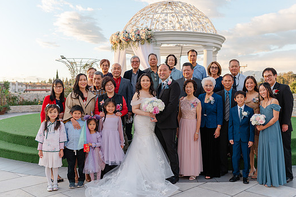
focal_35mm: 39
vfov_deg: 34.1
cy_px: 101
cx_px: 162
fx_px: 320
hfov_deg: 49.5
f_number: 4
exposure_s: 1/200
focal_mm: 35
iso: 100
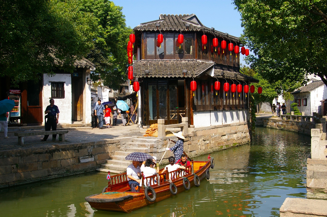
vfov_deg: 31.8
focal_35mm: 42
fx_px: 381
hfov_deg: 46.4
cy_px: 108
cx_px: 164
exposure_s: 1/350
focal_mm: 28
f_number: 8
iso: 200
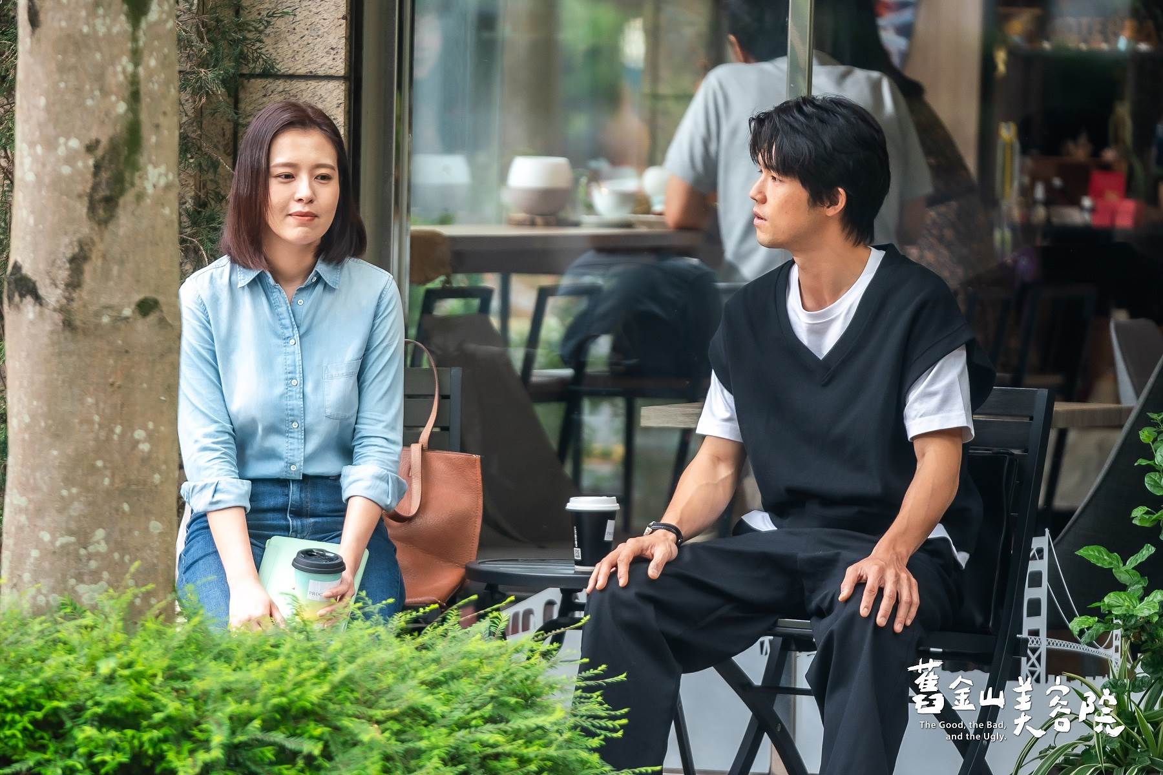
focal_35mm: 70
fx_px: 2261
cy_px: 388
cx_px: 582
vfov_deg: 19.5
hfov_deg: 28.8
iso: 1600
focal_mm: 70
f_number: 2.8
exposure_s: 1/200
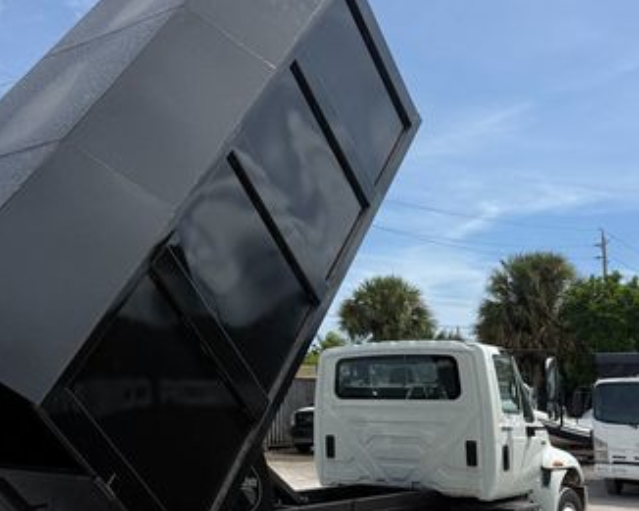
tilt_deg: +9.7
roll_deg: +0.2
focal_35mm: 46
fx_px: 870
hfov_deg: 39.7
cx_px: 200
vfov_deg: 32.7
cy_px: 278
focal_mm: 6.76
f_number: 1.78
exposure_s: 1/6173
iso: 80
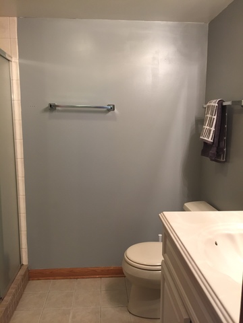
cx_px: 122
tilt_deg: -8.5
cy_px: 162
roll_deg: -0.2
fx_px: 271
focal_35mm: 29
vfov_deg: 61.7
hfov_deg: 48.2
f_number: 2.2
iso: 64
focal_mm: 4.15
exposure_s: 1/30
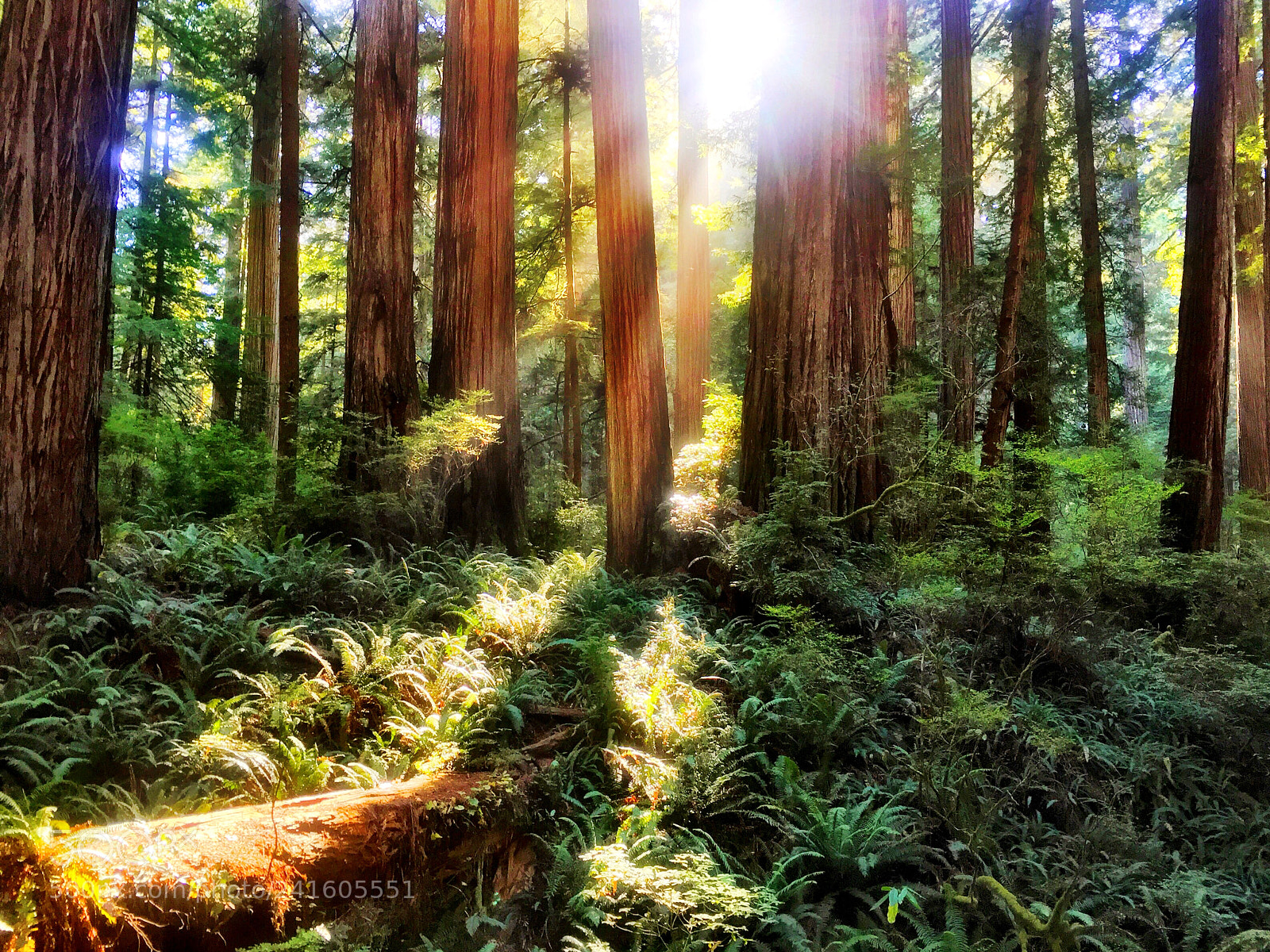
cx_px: 635
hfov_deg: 61.7
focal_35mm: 29
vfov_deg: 48.2
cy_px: 476
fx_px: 1064
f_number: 2.2
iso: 32
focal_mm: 4.15
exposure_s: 1/50
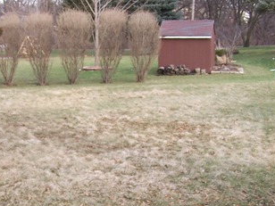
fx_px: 628
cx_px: 65
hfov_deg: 24.4
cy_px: 171
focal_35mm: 79
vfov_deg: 18.5
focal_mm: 6.3
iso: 80
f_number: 2.8
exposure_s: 1/125
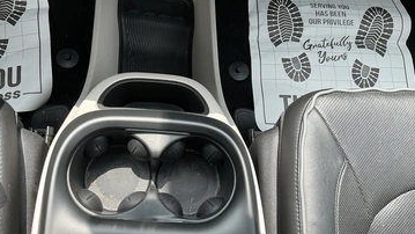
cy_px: 88
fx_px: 374
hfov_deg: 58.0
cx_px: 198
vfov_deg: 34.5
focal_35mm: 34
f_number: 1.8
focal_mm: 3
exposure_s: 1/122
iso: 16
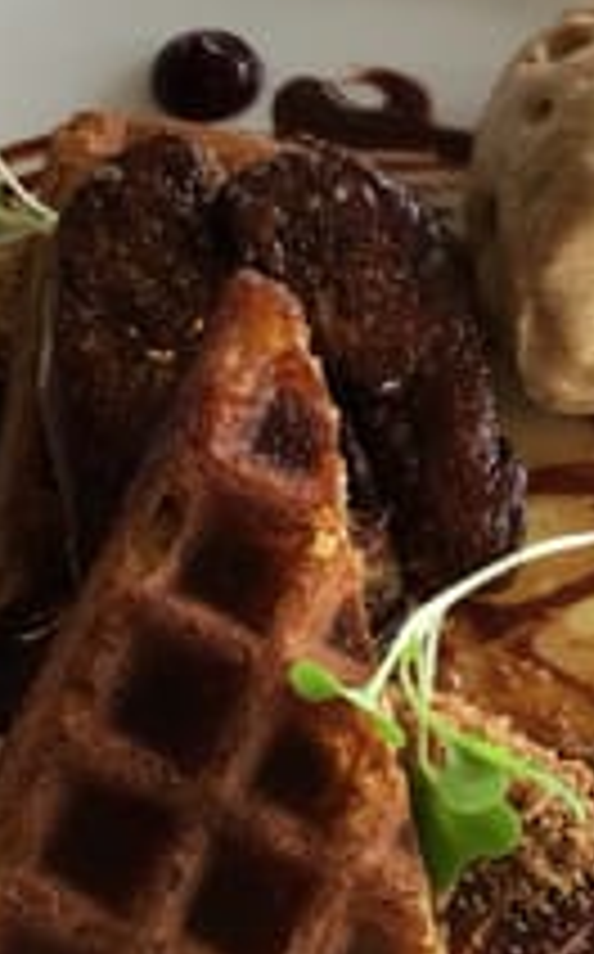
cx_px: 382
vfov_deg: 35.1
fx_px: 1506
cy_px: 486
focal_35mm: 58
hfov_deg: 22.2
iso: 25
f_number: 2.2
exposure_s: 1/15
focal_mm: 4.15
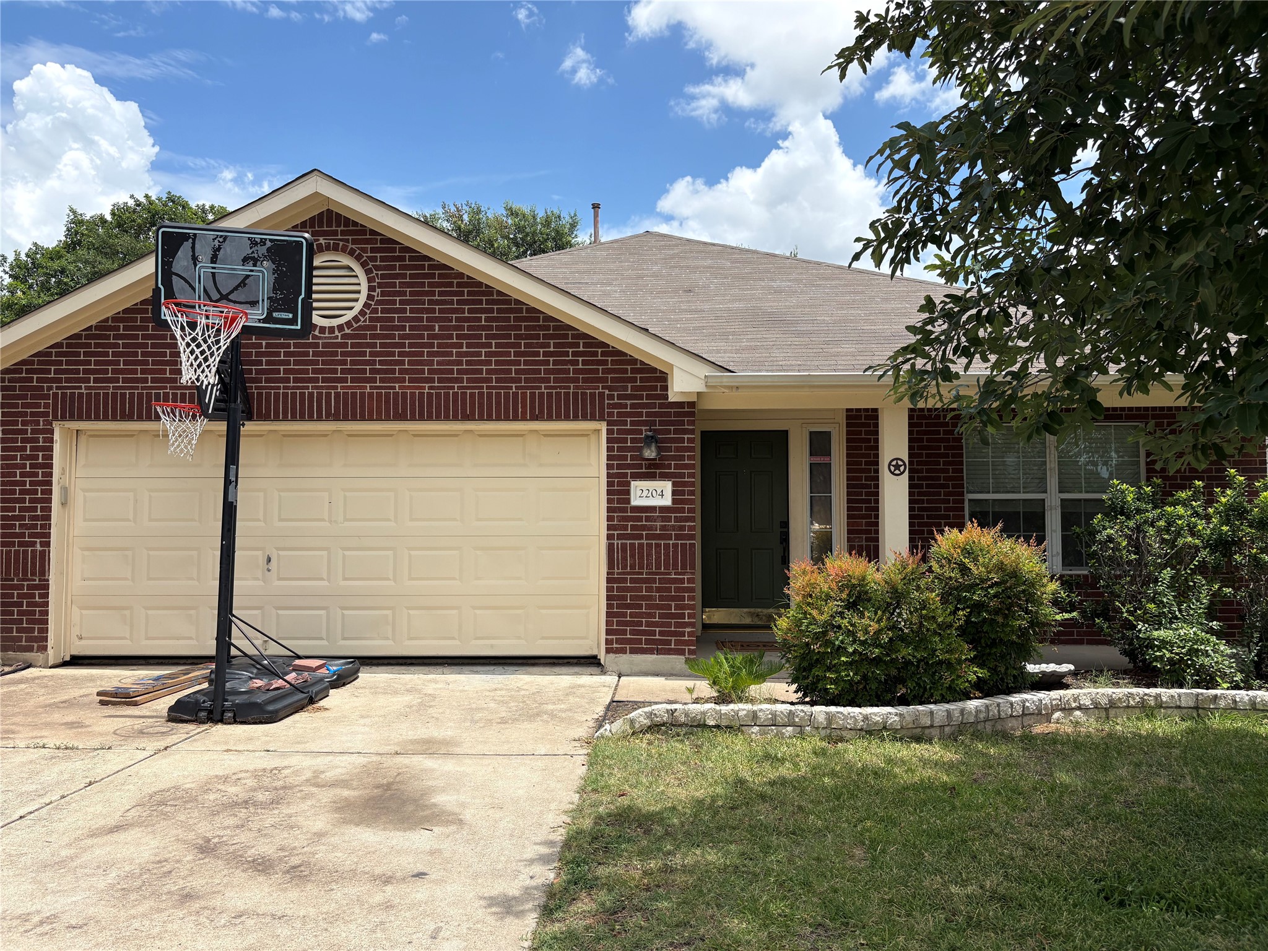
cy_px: 476
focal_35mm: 26
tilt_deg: +3.0
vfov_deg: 53.1
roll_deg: -0.4
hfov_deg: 67.3
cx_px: 634
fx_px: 952
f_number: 1.6
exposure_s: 1/3623
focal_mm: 5.96
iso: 50
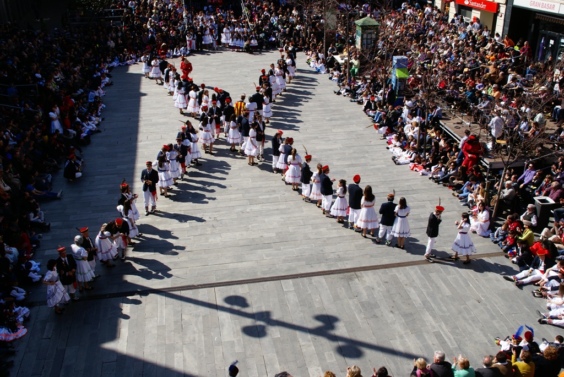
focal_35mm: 39
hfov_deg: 49.5
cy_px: 188
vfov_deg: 34.3
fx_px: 612
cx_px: 282
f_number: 11
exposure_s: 1/200
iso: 100
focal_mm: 26
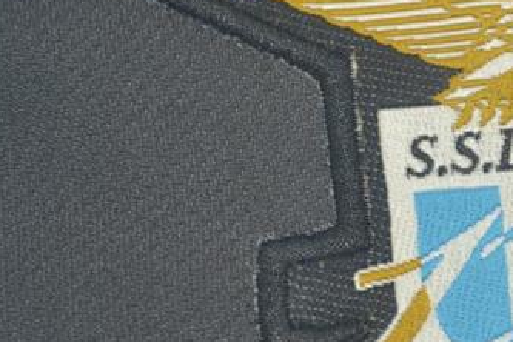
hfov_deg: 12.3
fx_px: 2365
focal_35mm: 166
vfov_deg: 8.3
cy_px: 166
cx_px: 501
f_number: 5.3
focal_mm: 46
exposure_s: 1/60
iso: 200
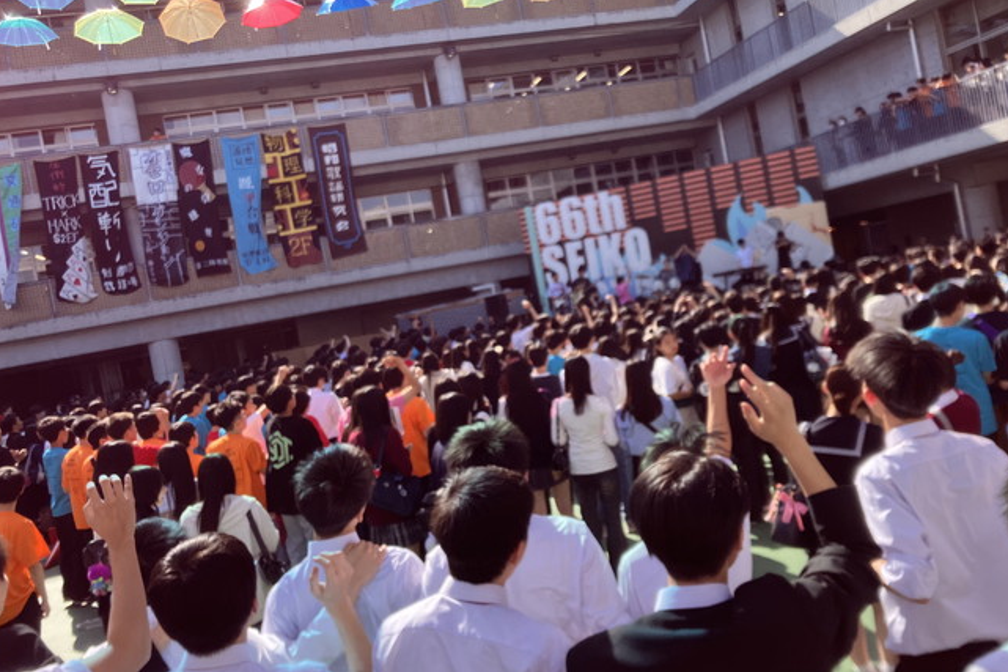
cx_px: 505
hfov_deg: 61.9
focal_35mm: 30
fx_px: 840
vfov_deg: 43.6
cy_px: 320
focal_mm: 3.99
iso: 32
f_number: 1.8
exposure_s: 1/759
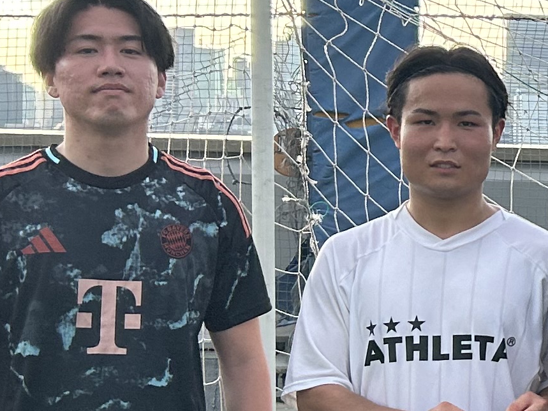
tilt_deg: -0.5
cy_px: 233
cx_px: 910
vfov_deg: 12.1
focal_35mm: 122
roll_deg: -1.5
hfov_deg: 14.6
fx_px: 1931
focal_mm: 5.7
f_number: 1.5
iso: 50
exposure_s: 1/1009
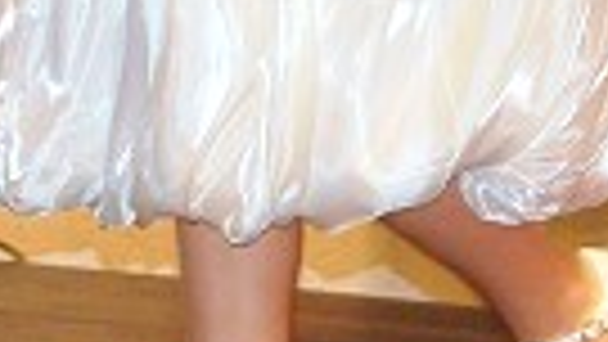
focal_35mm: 391
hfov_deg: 5.5
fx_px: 6305
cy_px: -277
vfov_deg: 3.1
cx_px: 536
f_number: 7.1
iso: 3200
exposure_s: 1/80
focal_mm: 48
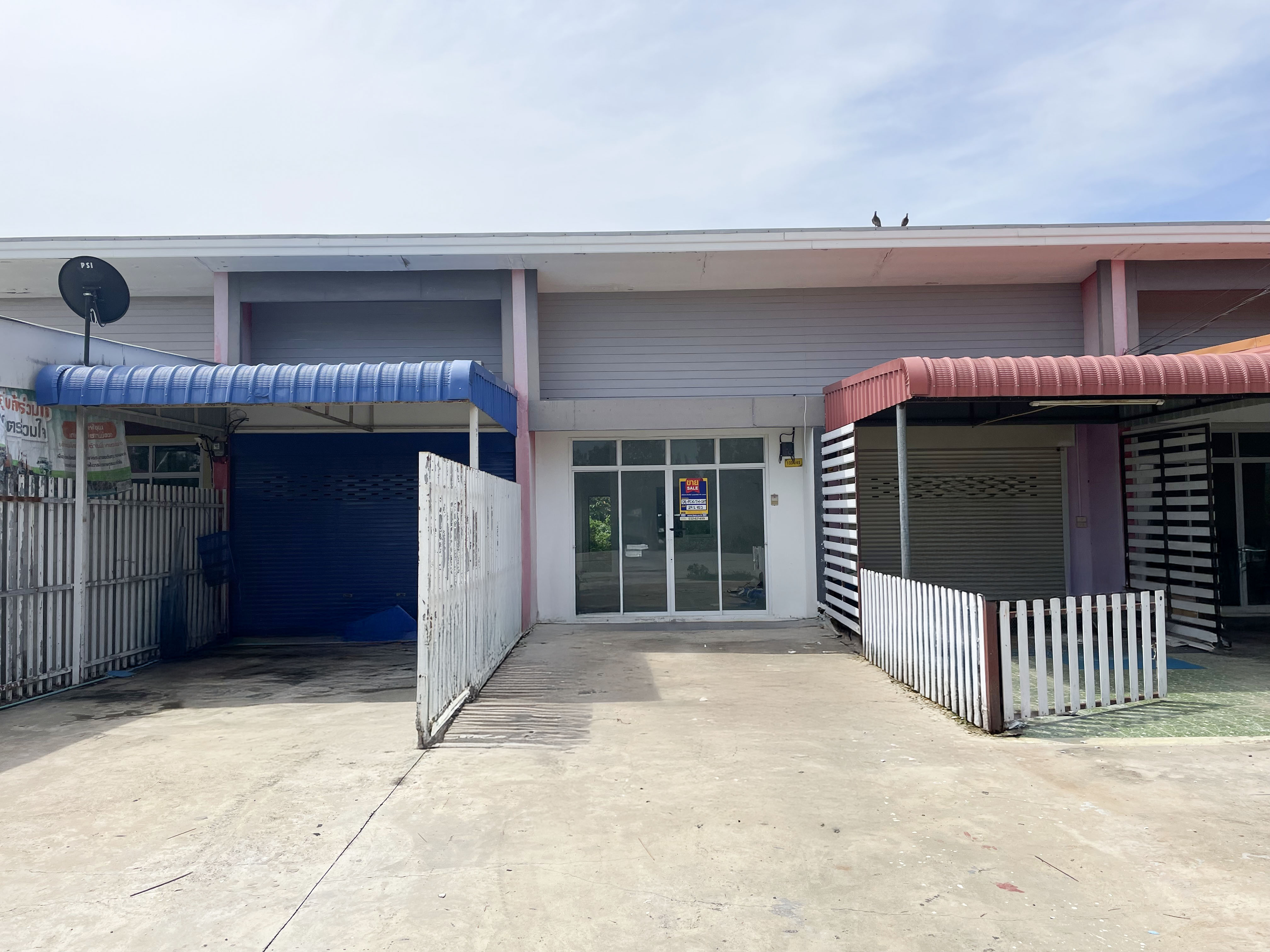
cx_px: 635
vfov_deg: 53.1
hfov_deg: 67.3
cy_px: 476
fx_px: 954
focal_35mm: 26
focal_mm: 4.2
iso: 32
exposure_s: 1/5556
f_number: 1.6
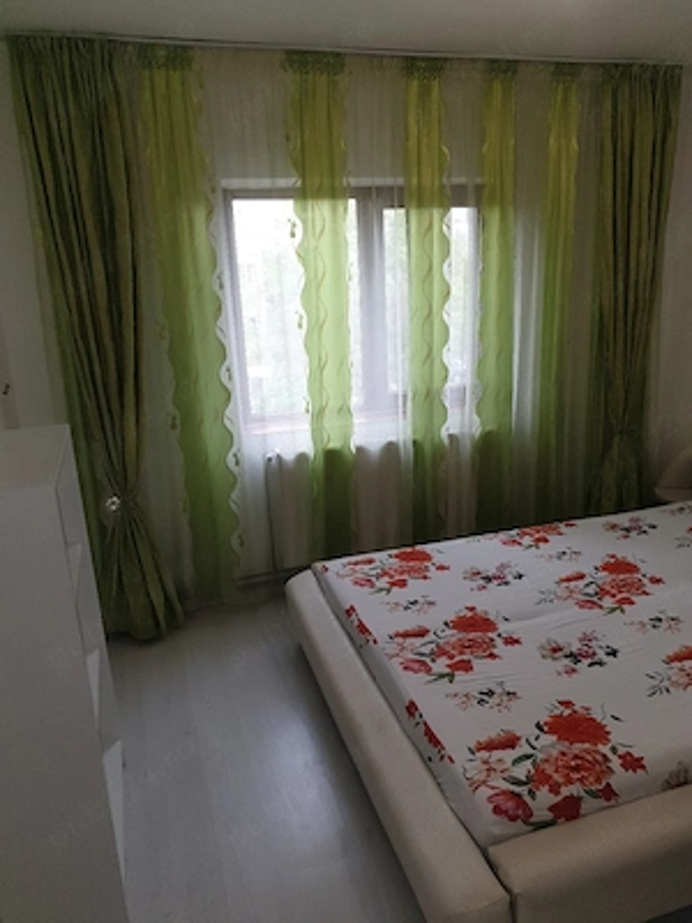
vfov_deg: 67.3
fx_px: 693
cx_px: 346
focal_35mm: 26
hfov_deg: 53.1
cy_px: 462
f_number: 2.4
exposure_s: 1/50
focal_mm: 4.3
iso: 80
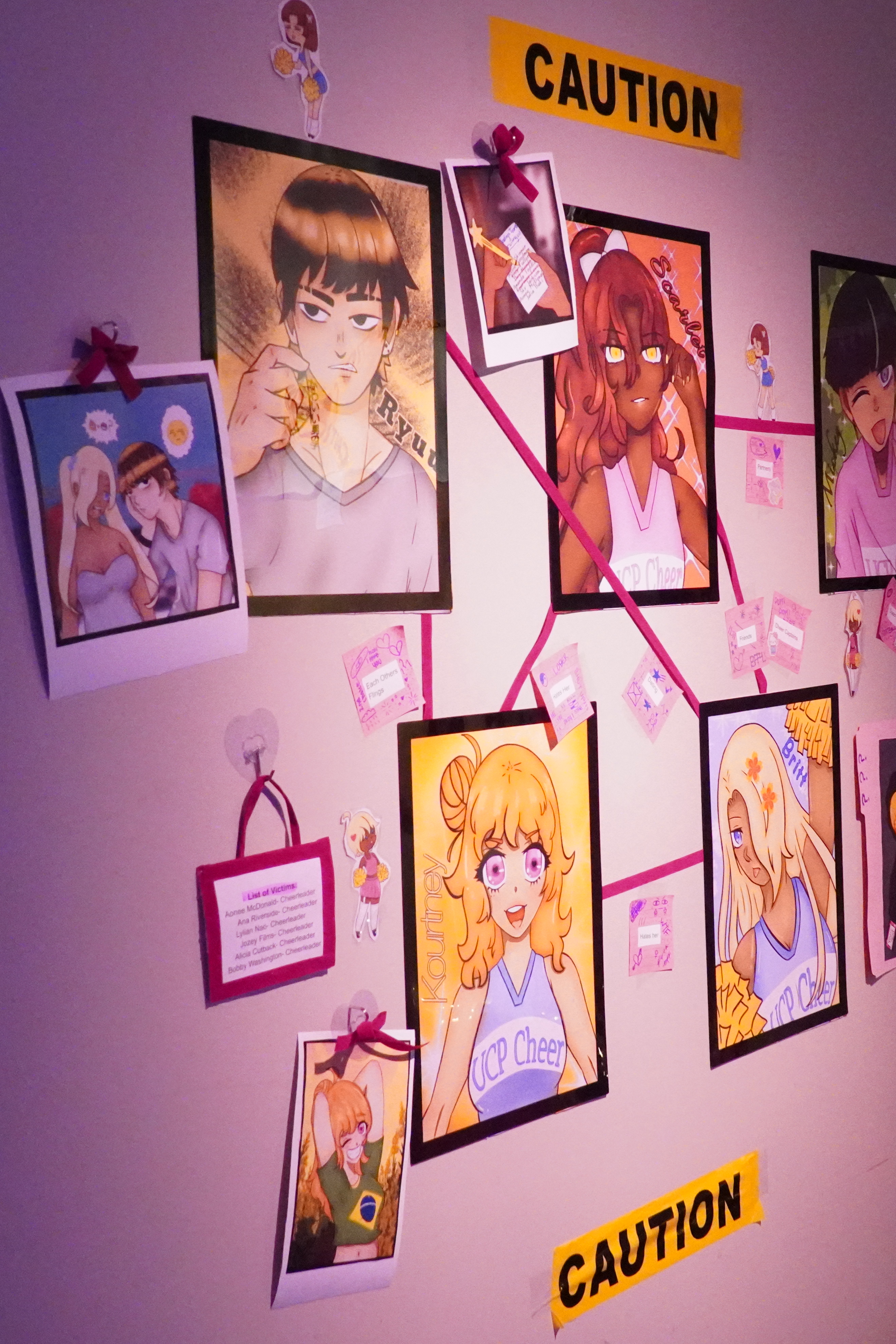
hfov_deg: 26.9
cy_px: 673
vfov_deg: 39.6
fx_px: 1867
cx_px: 558
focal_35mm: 50
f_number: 5.6
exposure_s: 1/200
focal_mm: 22
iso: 10000
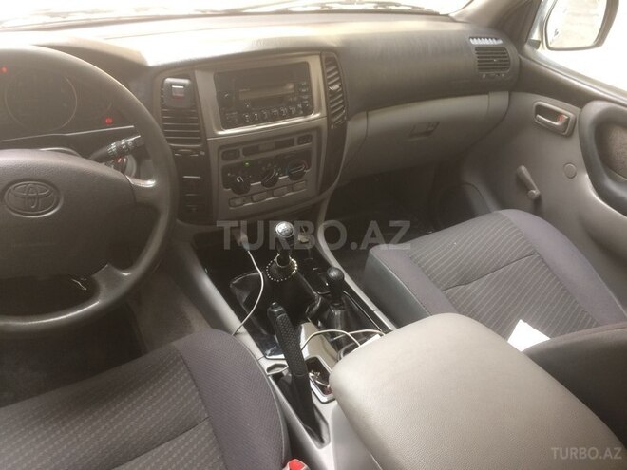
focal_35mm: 29
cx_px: 314
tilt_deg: -36.9
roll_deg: -6.3
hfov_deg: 61.7
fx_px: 525
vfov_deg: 48.2
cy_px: 235
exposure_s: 1/33
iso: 32
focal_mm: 4.15
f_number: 2.2
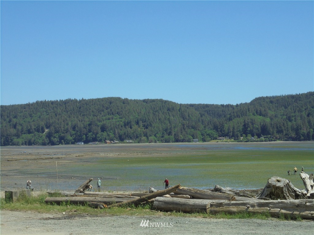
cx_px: 157
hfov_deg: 23.6
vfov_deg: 17.8
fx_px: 753
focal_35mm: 83
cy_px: 118
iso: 100
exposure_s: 1/400
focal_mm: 14.9
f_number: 6.7
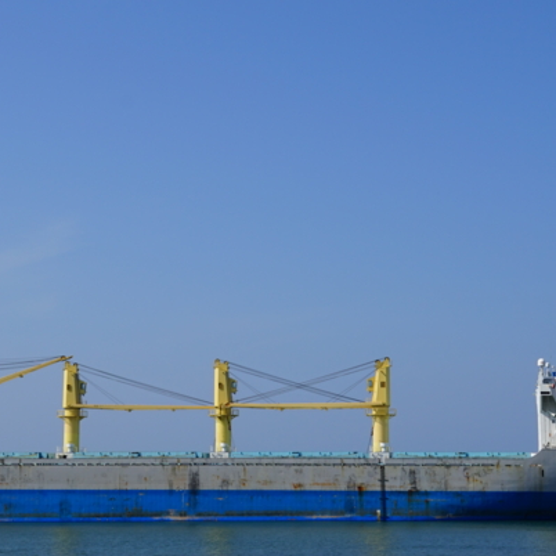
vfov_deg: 22.7
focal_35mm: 76
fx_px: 1381
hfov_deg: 22.7
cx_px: 234
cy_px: 234
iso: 100
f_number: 11
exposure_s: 1/250
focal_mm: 30
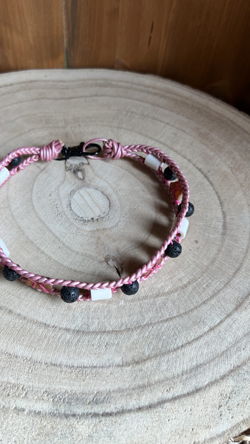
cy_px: 219
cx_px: 91
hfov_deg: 39.9
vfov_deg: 66.1
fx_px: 342
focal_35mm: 29
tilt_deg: -53.1
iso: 32
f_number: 1.5
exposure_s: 1/113
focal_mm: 5.7
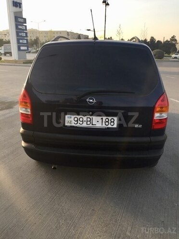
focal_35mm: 29
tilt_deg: -17.3
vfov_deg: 61.7
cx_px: 90
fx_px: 200
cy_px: 120
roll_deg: +0.4
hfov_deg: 48.2
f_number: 2.2
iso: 32
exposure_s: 1/363
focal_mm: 4.15
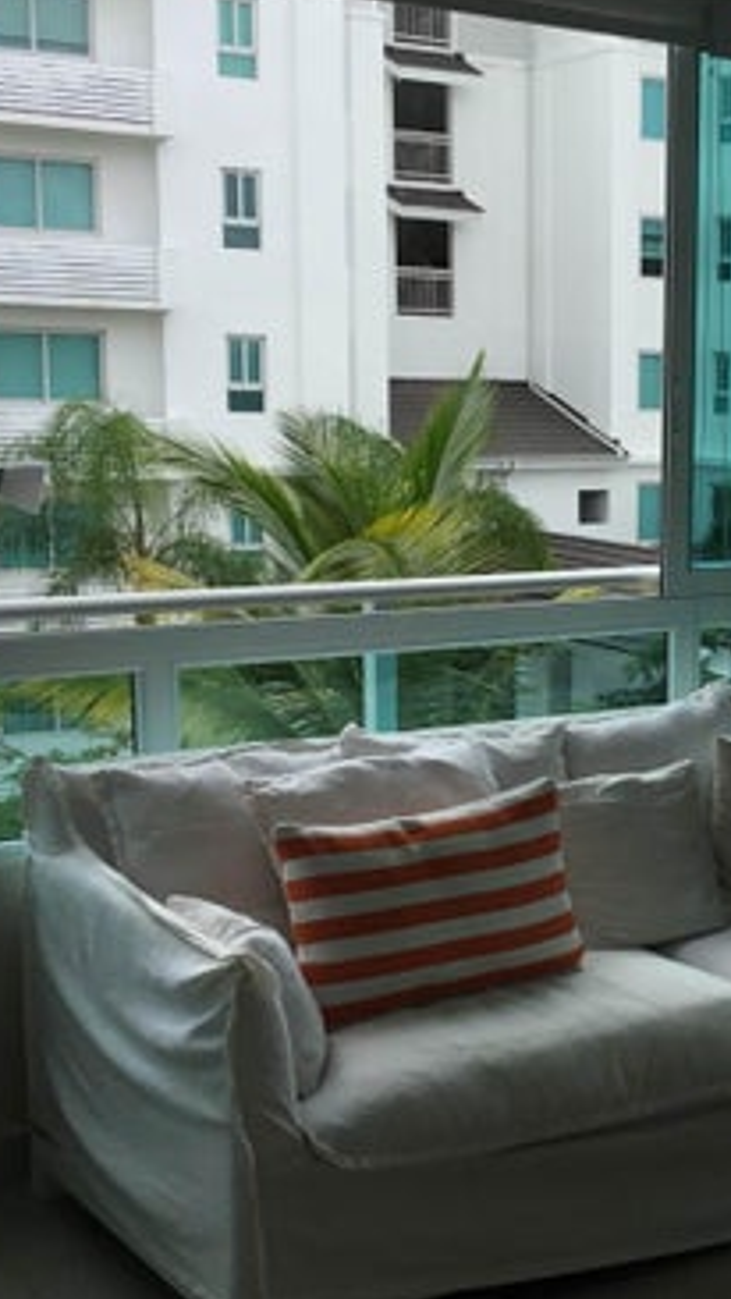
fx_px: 2032
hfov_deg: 19.7
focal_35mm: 59
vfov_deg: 35.4
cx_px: 742
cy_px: 689
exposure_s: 1/512
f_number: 2.4
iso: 25
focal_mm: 3.3
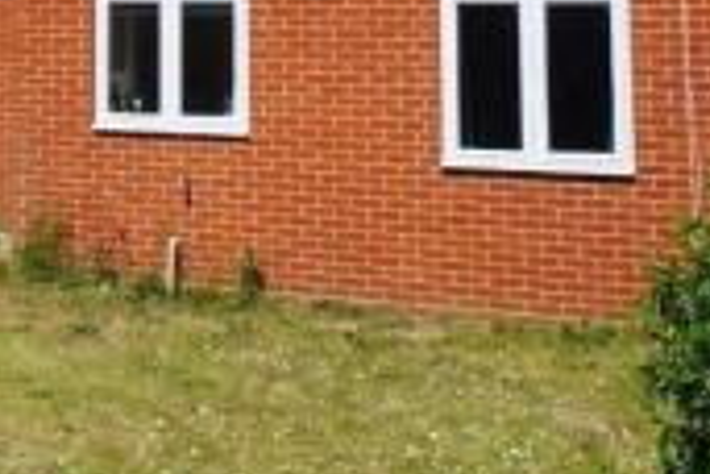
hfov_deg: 29.2
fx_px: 1321
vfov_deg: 18.9
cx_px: 116
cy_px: -139
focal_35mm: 67
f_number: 13
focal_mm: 16
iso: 200
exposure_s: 1/400
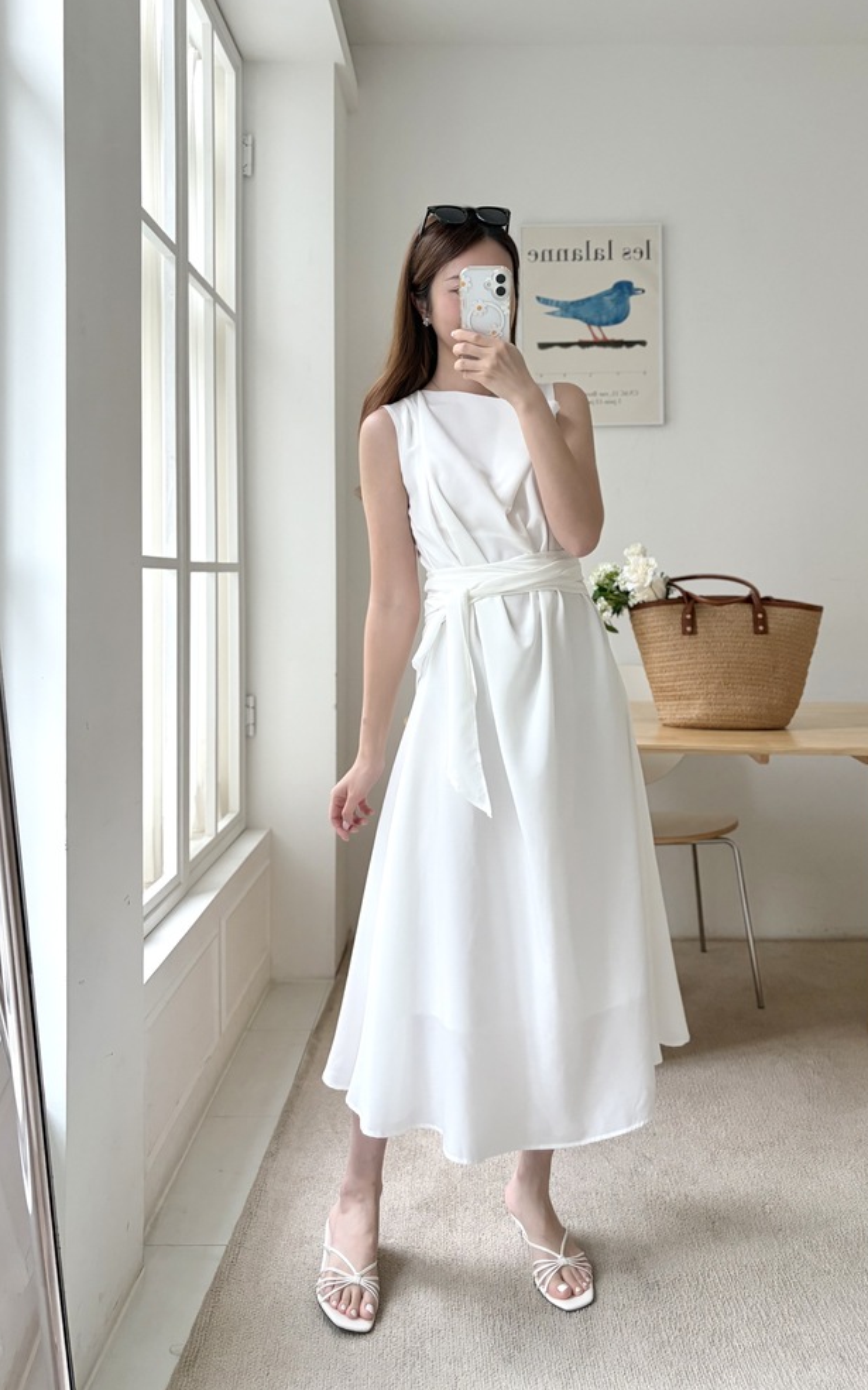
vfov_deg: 66.5
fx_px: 1060
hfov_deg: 44.4
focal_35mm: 28
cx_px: 505
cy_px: 699
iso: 200
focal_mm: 5.96
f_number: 1.6
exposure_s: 1/60
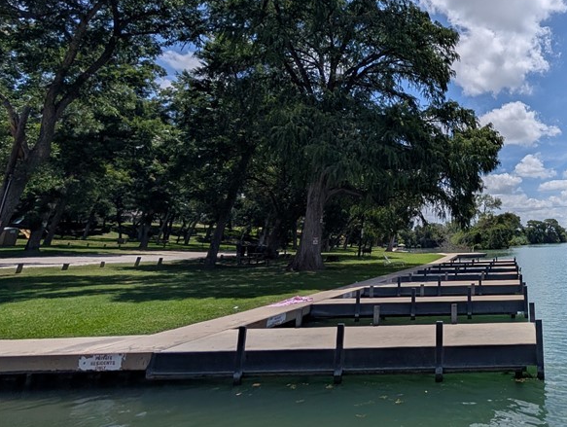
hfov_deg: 67.2
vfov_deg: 62.6
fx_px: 344
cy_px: 157
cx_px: 493
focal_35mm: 21
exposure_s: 1/9709
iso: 58
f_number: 1.7
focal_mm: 2.02
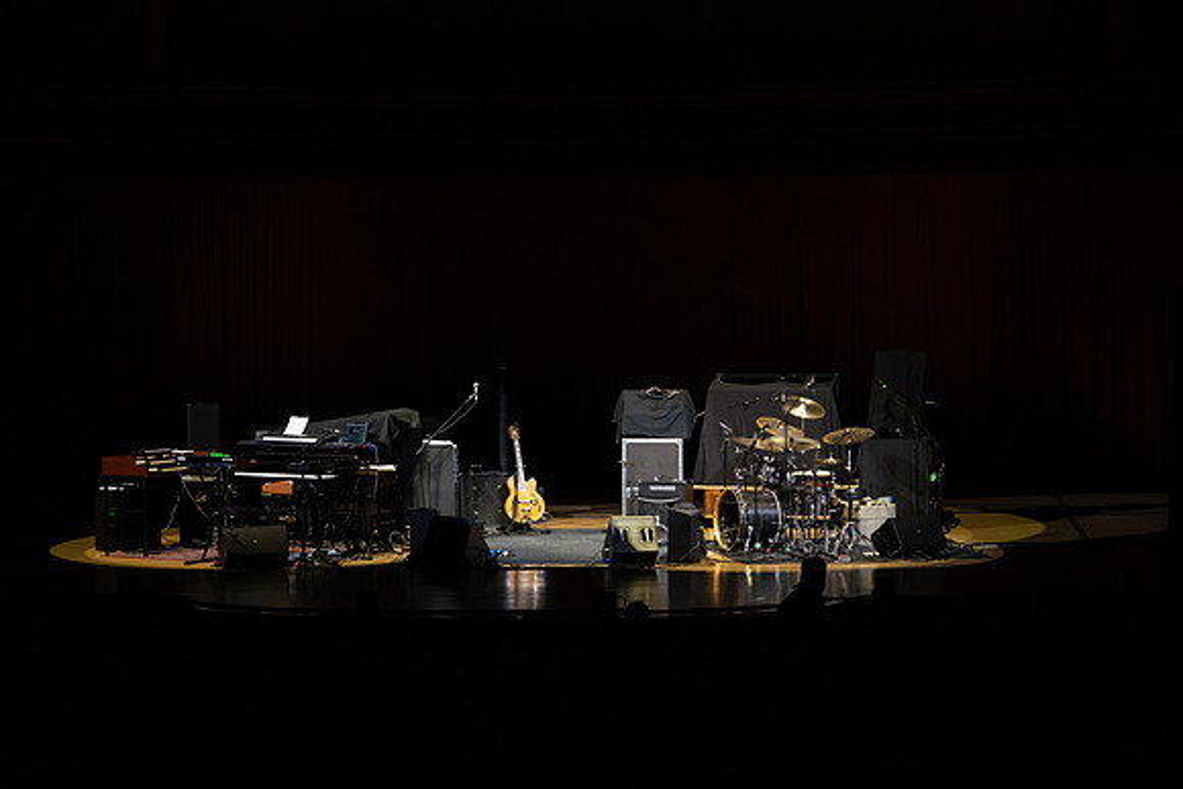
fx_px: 3451
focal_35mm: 105
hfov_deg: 19.5
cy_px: 394
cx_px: 592
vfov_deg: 13.0
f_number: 4.5
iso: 3200
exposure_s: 1/250
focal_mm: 105
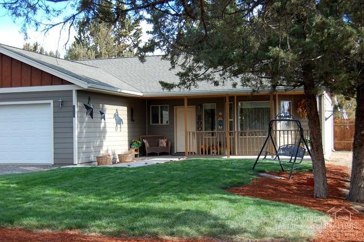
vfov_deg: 25.7
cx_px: 182
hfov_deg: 37.9
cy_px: 121
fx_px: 530
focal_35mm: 52
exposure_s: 1/160
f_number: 6.3
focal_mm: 35
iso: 200
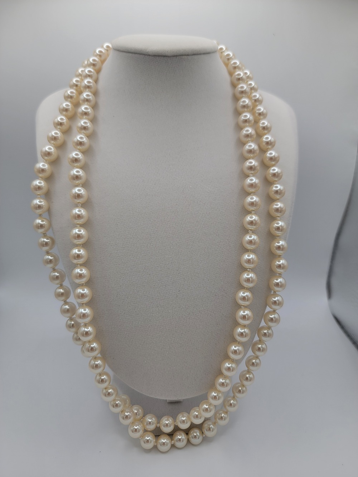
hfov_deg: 56.8
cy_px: 238
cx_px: 179
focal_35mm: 24
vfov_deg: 71.6
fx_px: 331
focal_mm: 6.7
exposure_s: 1/260
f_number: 1.8
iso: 16
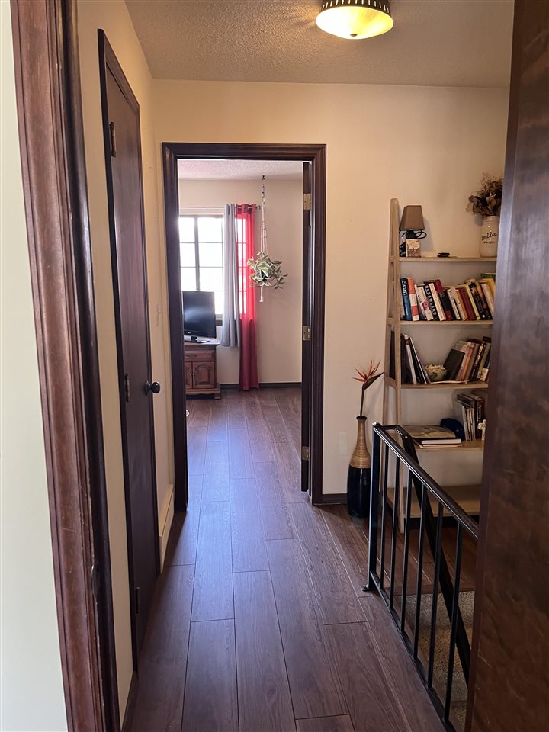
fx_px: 550
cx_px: 274
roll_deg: +0.1
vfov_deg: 67.3
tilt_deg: -8.4
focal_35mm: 26
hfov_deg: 53.1
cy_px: 366
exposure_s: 1/60
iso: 200
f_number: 1.6
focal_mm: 5.1
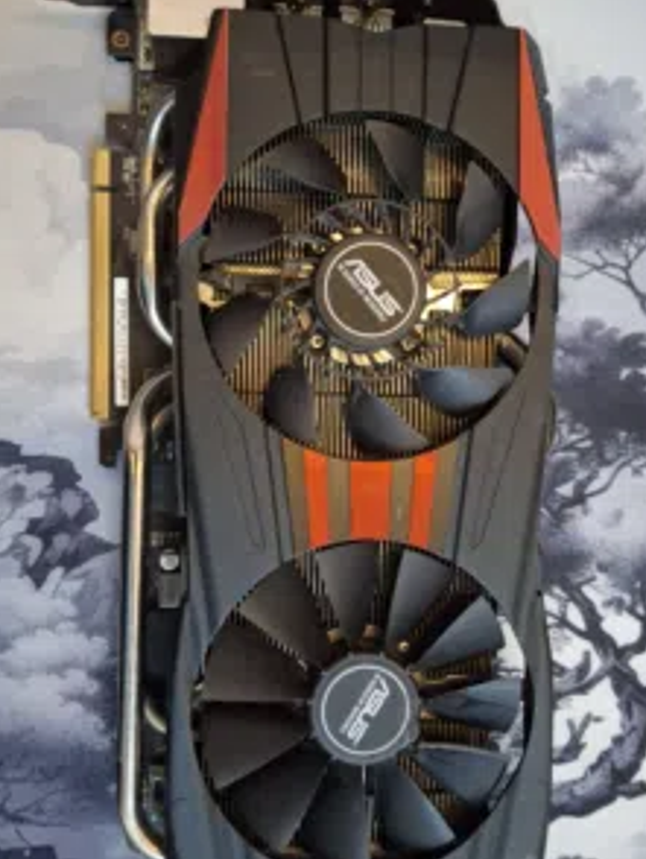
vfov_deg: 53.9
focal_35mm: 34
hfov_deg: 41.8
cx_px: 322
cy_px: 438
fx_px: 845
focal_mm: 4.69
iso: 1600
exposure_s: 1/20
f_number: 1.8
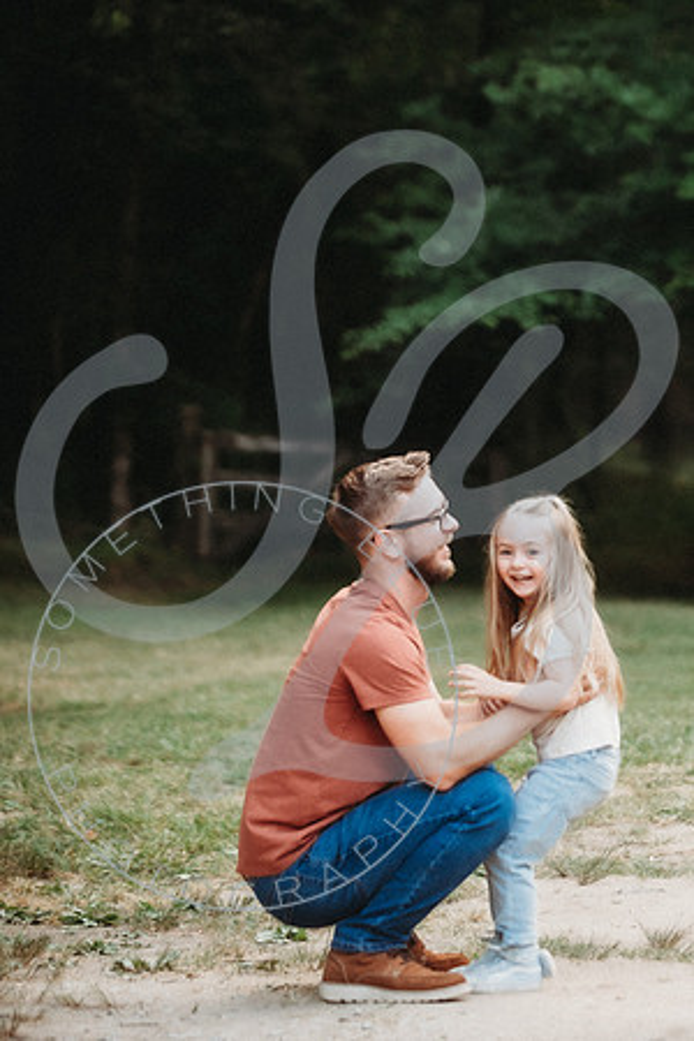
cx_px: 689
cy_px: 520
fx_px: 4420
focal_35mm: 153
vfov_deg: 13.4
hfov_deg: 8.9
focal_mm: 102
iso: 400
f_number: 2.8
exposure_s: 1/200
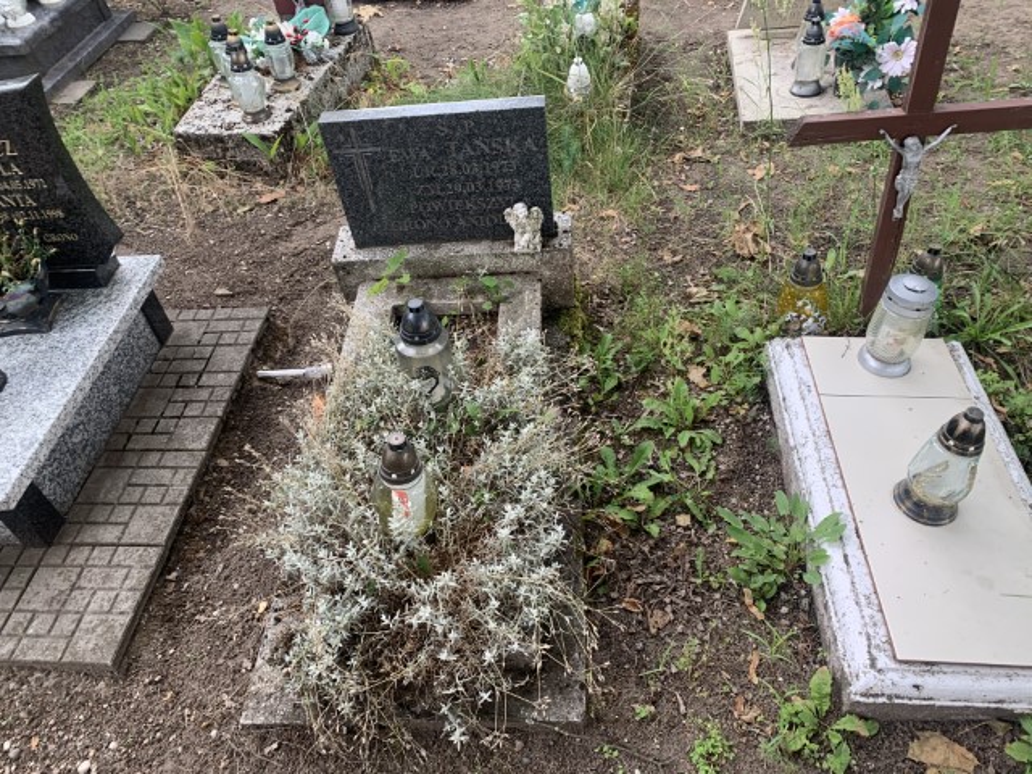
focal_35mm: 26
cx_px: 516
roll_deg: +6.6
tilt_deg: -43.0
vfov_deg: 53.1
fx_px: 775
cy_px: 387
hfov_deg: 67.3
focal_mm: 4.25
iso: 40
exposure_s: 1/122
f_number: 1.8
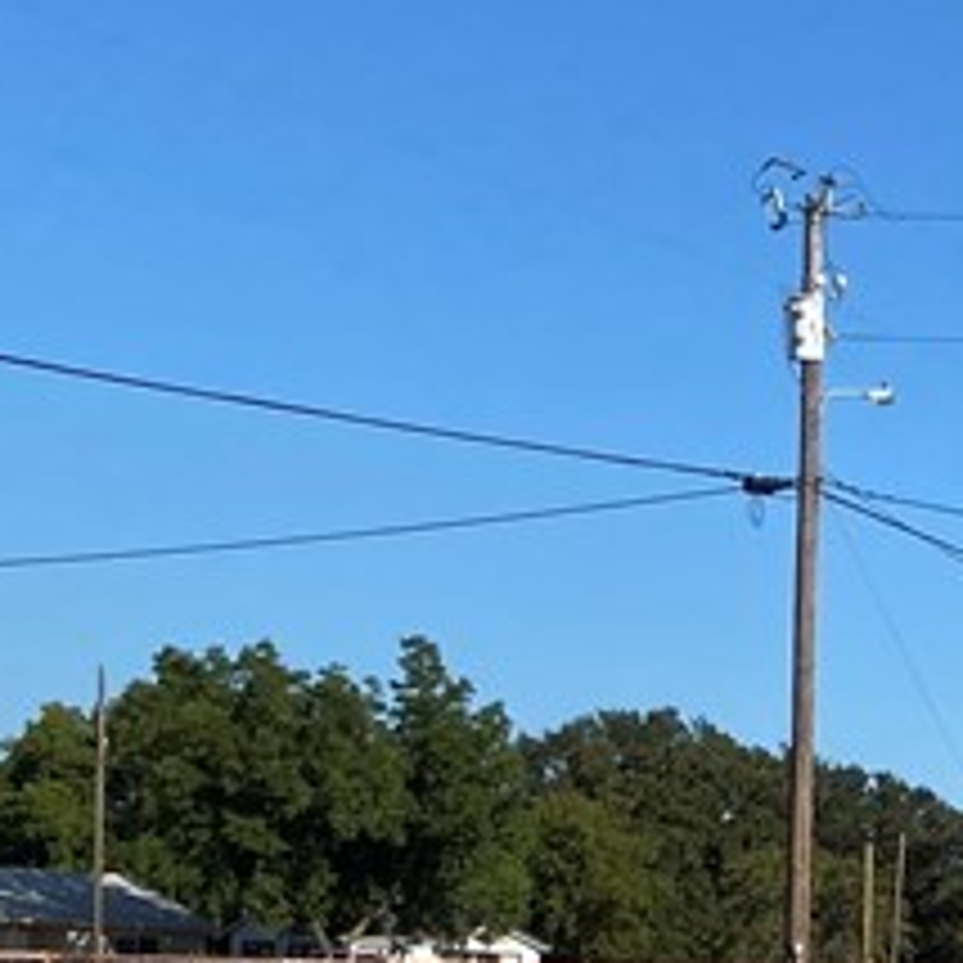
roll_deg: -3.7
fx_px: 3462
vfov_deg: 15.4
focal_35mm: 110
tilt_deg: +0.5
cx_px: 1444
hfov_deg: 14.7
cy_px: 1053
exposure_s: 1/2817
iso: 32
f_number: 1.8
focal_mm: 4.25
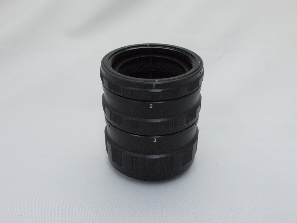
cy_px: 112
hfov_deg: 44.8
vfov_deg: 34.3
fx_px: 360
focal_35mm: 42
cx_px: 148
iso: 1600
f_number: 8
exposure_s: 1/200
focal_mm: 21
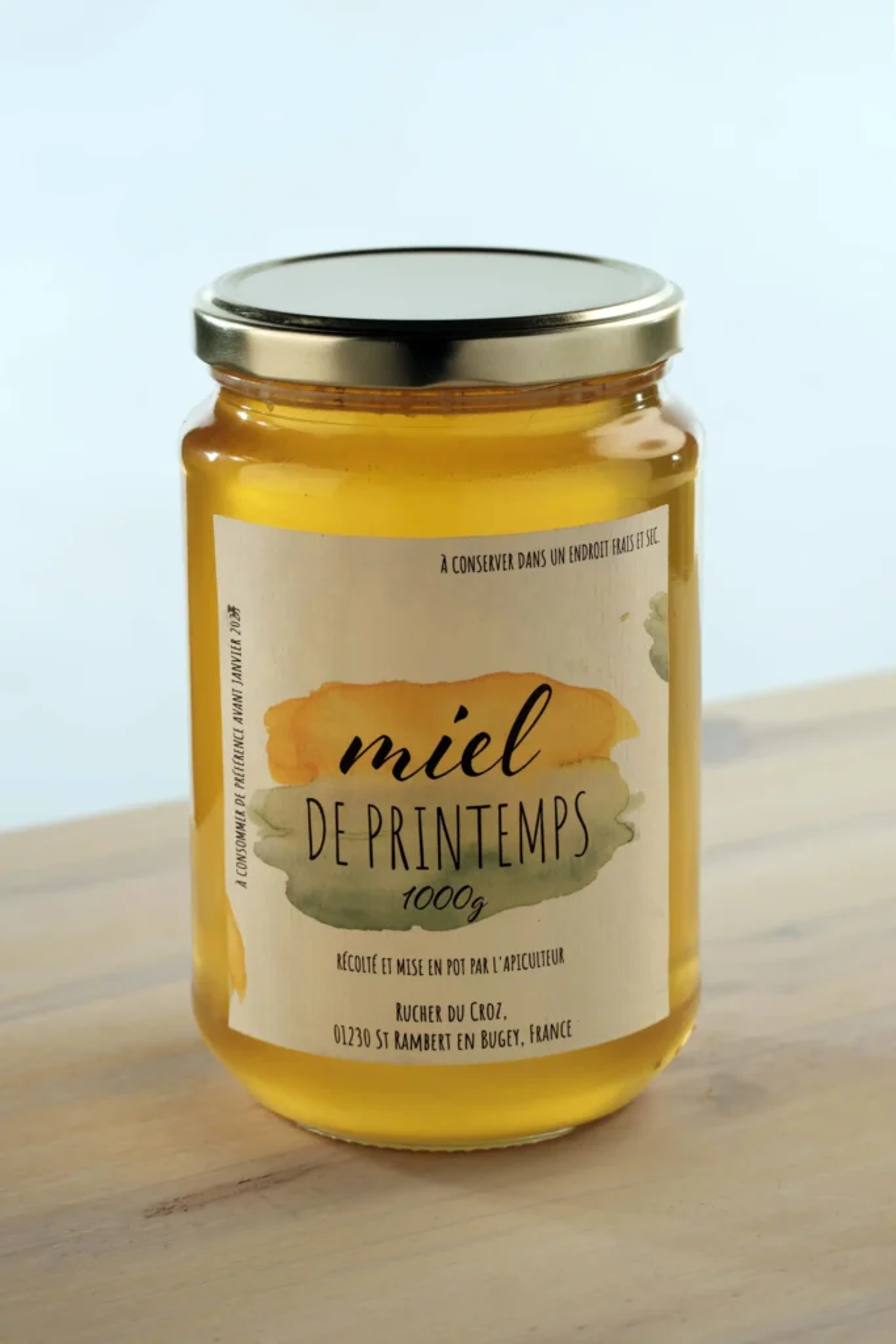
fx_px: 3135
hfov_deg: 16.3
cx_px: 448
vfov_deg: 24.2
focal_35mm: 84
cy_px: 672
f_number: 8
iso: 80
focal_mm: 56
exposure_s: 1/8.5
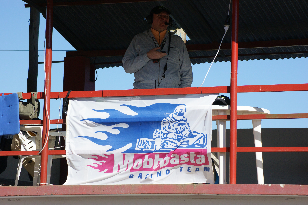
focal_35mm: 135
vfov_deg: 10.1
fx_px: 1154
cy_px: 102
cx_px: 154
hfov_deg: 15.2
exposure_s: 1/500
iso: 100
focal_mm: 90
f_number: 6.3
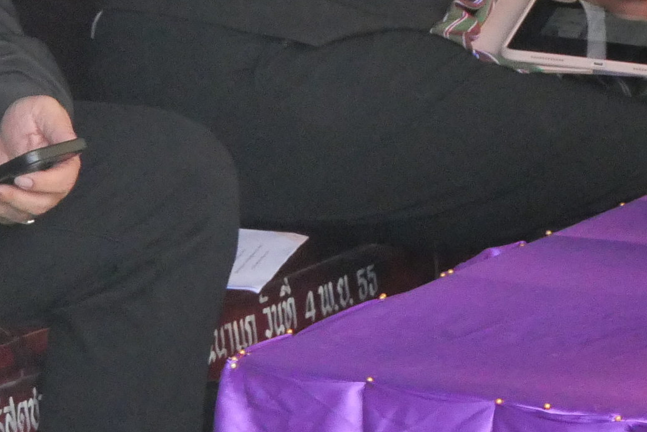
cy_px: -293
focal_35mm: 362
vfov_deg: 3.8
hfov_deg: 5.6
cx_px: -423
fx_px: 6509
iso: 3200
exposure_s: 1/500
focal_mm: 49
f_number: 8
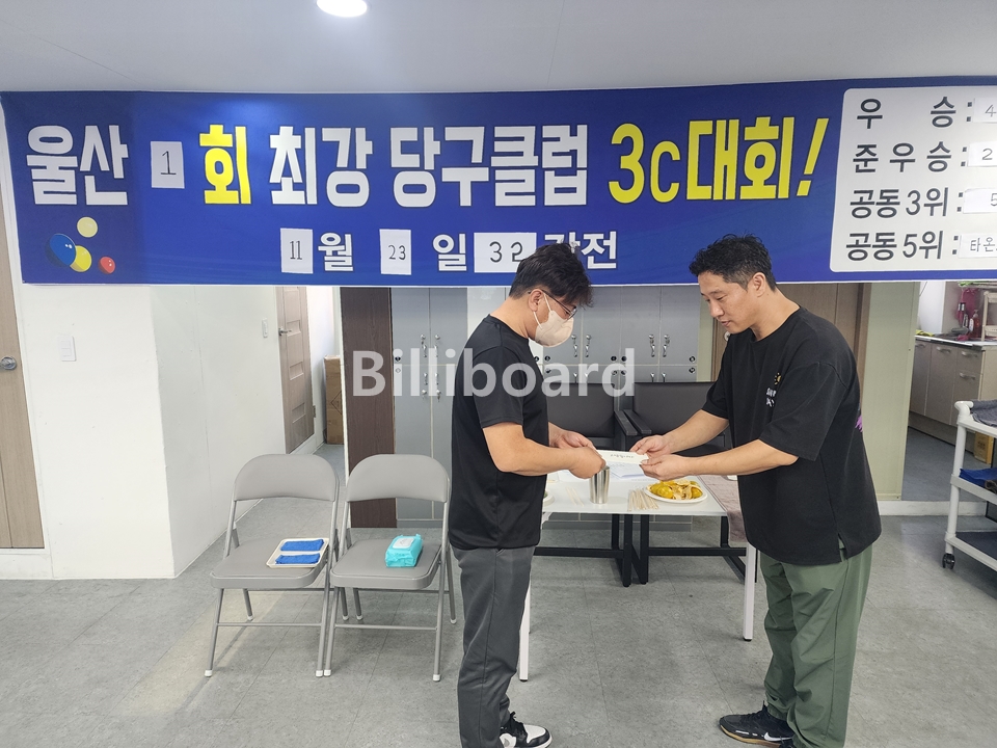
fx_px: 662
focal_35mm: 23
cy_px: 374
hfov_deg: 73.9
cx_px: 498
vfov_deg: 58.9
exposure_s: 1/120
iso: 200
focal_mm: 6.4
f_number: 1.8
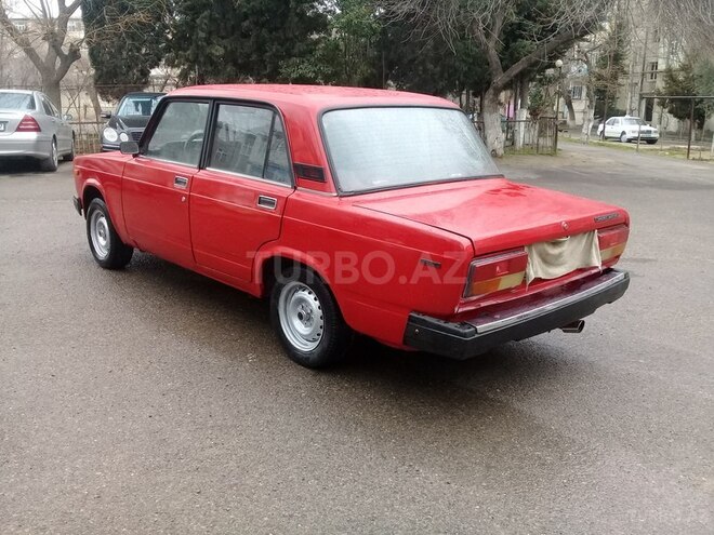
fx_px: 639
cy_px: 268
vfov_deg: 45.4
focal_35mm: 31
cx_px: 357
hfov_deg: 58.4
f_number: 2.2
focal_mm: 3.3
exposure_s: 1/100
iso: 80
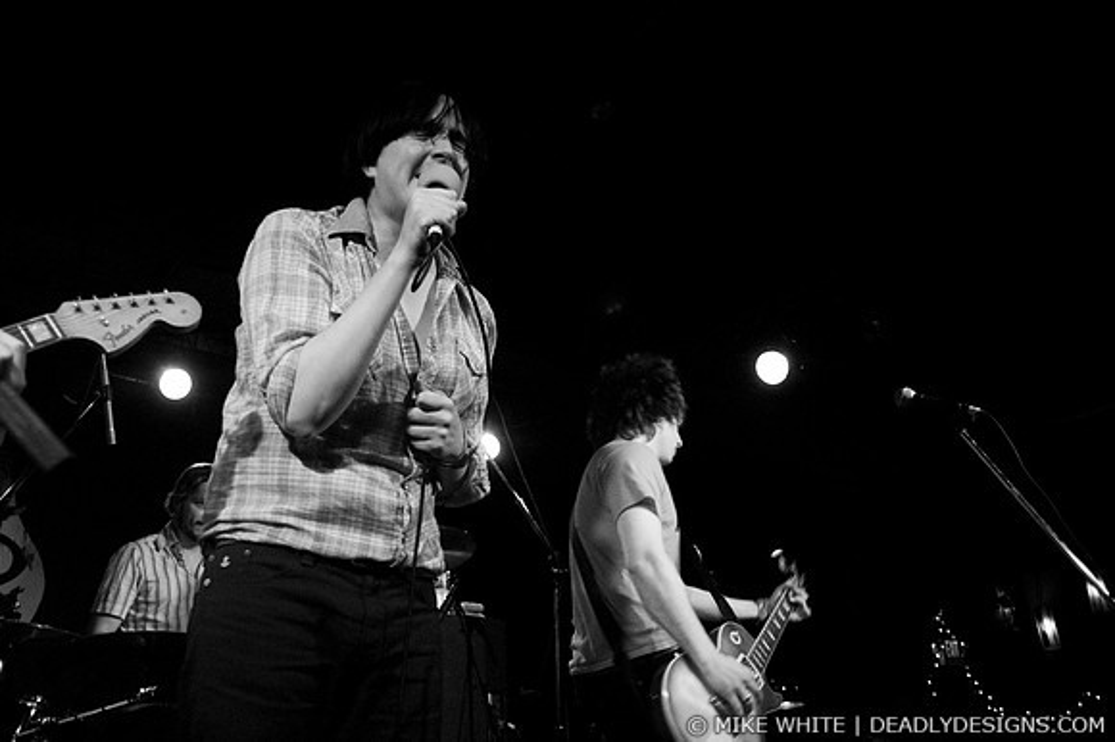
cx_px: 558
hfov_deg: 62.0
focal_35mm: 30
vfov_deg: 43.6
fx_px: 929
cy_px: 371
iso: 800
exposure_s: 1/60
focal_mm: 20
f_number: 3.2
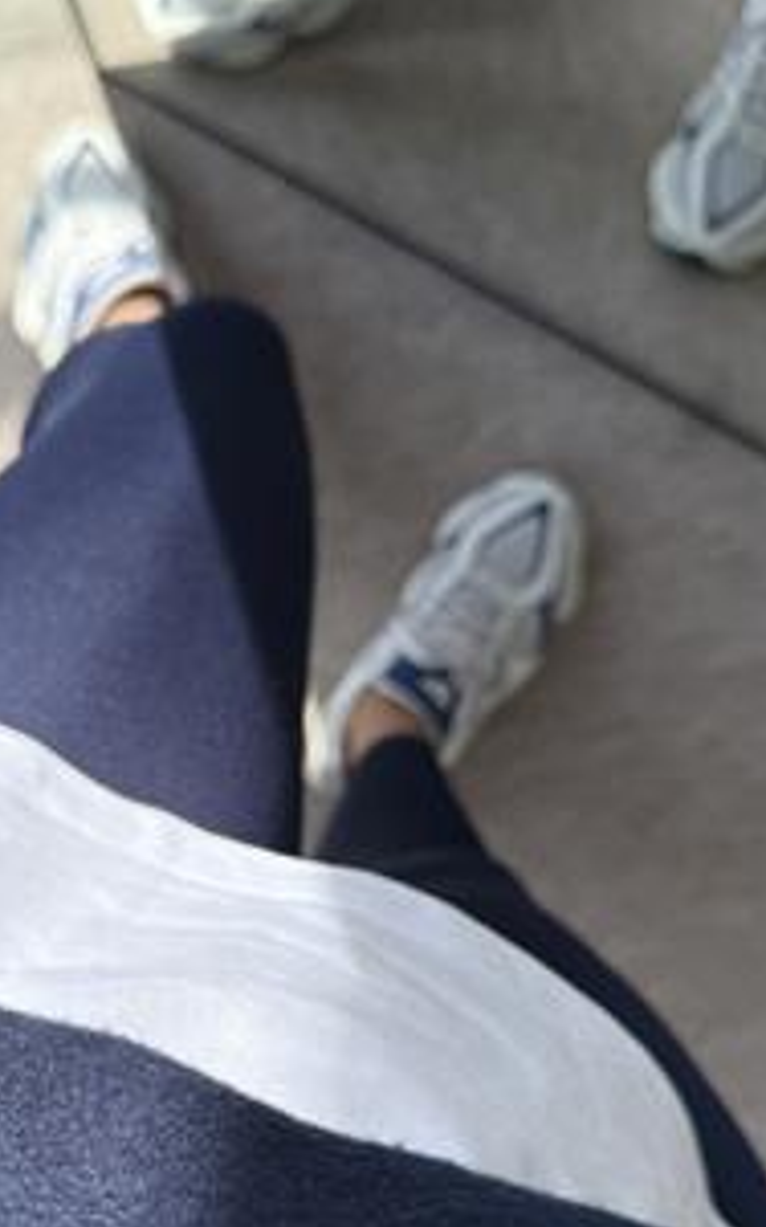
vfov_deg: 43.7
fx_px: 1504
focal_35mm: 45
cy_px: 821
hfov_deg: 28.1
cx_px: 187
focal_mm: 6.76
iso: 100
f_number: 1.78
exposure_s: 1/643
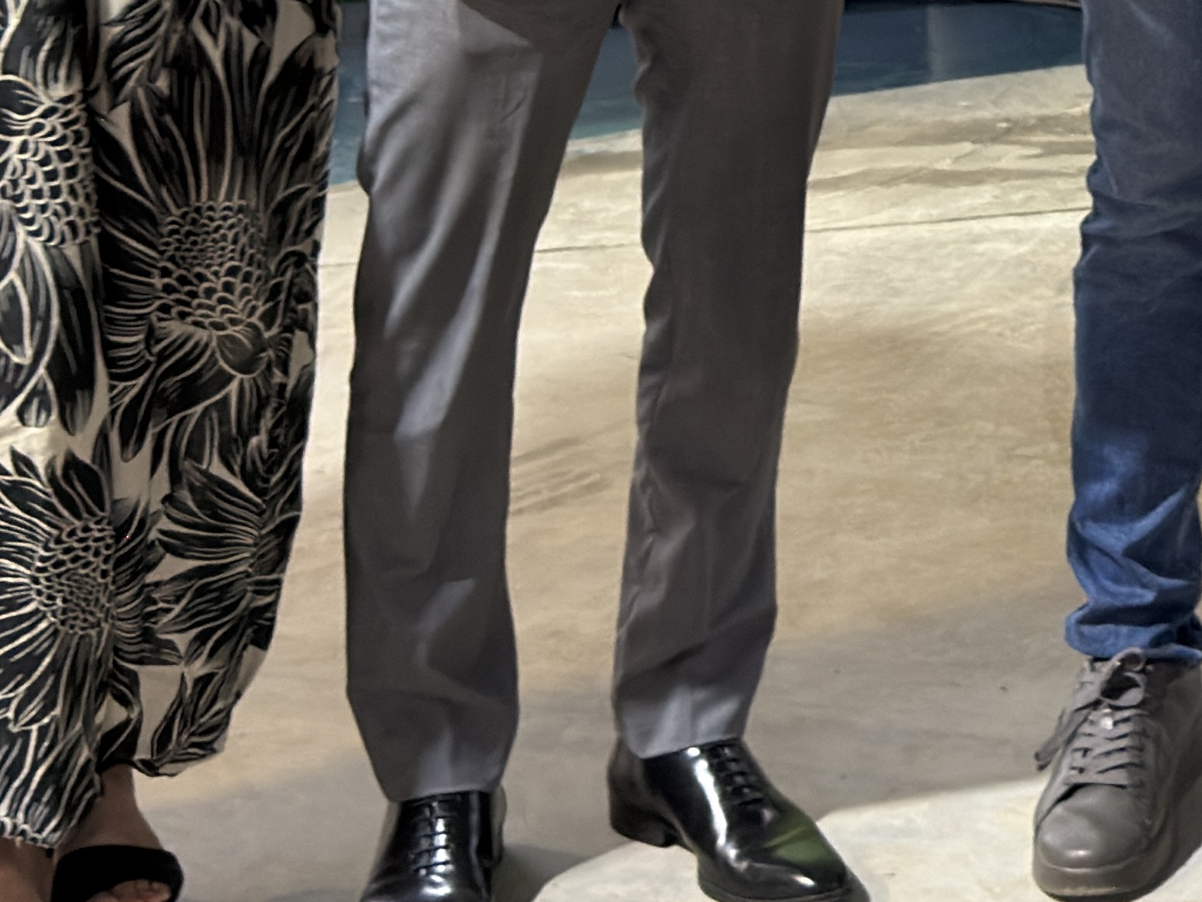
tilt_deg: -5.9
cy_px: -648
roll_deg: +0.2
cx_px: 1710
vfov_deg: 11.1
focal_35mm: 126
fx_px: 4376
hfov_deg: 14.7
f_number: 1.78
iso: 200
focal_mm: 6.76
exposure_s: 1/40
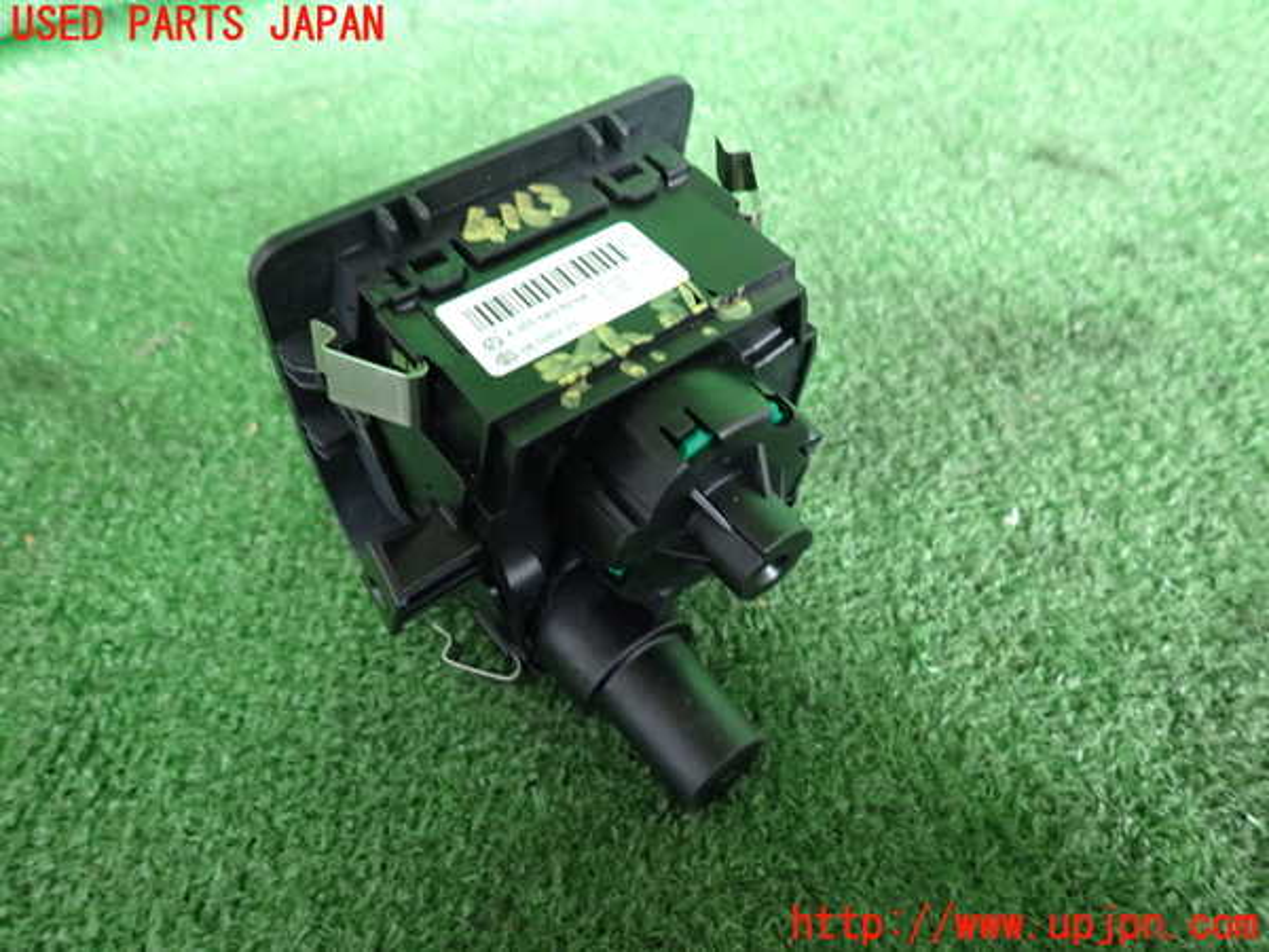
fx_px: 916
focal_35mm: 25
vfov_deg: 54.9
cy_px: 476
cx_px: 634
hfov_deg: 69.4
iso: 400
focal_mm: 4.5
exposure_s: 1/30
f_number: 2
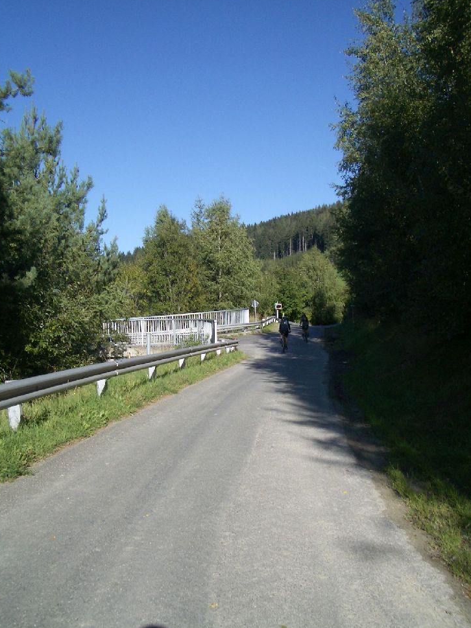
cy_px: 323
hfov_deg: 38.6
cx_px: 230
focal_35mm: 37
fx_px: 672
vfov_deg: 50.1
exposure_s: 1/500
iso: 50
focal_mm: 5.8
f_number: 4.3
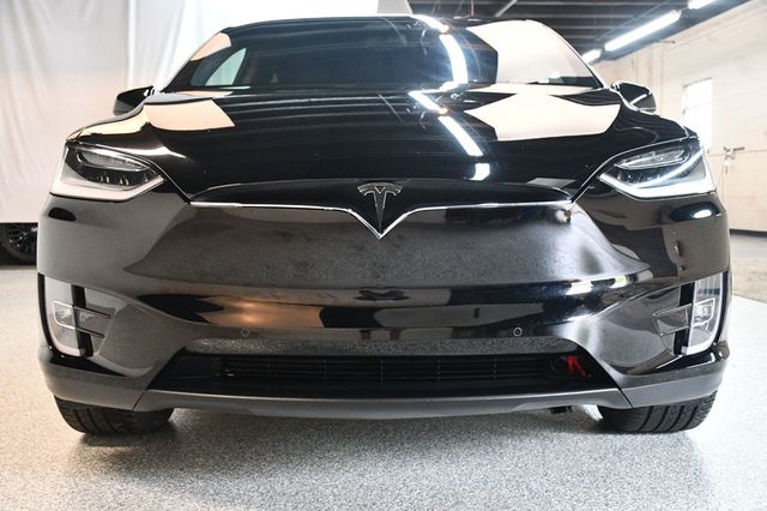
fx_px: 852
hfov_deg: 48.5
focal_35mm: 40
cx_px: 384
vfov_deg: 33.4
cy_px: 256
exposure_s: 1/80
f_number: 4
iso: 3200
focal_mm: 27
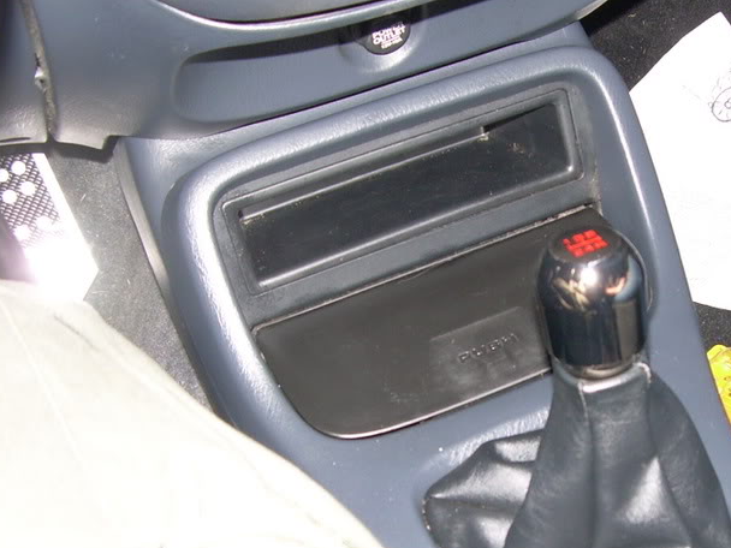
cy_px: 335
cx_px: 564
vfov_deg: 22.9
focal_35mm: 64
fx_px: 1352
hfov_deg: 29.7
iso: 84
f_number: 2.8
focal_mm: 6.3
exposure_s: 1/60
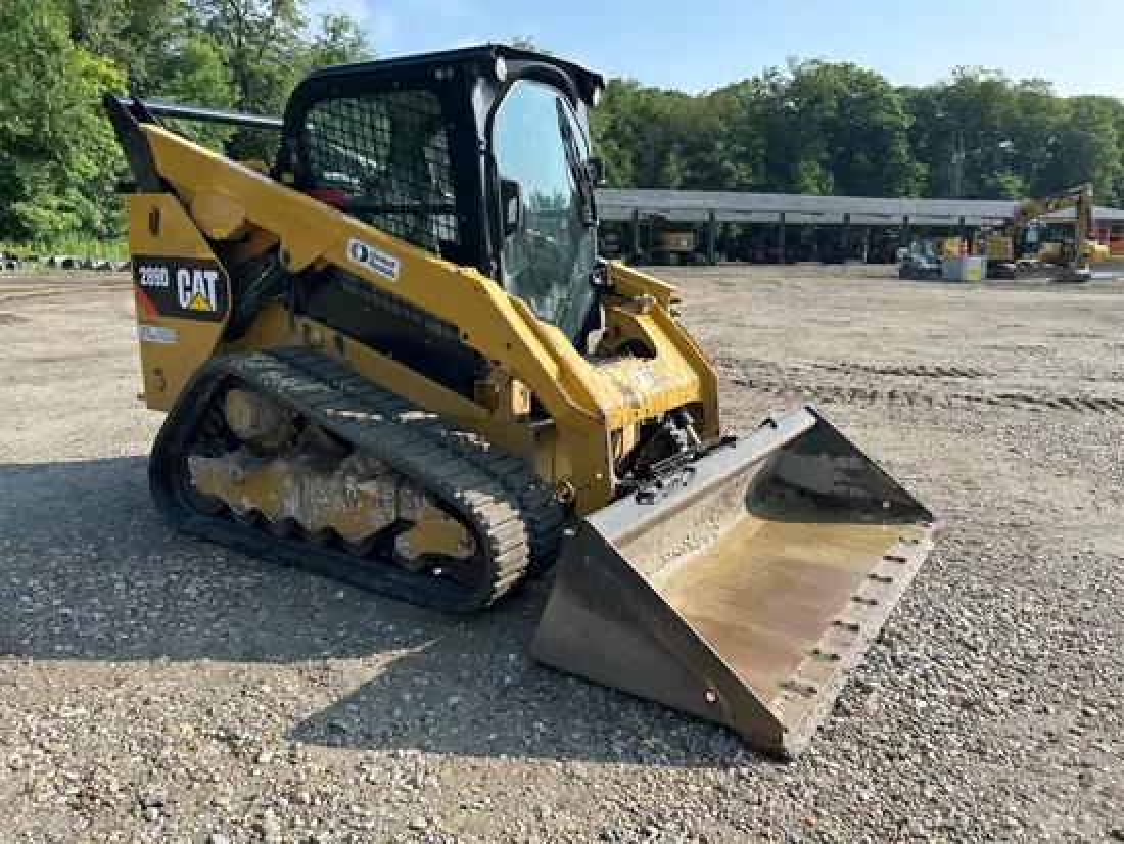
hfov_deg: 67.3
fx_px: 845
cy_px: 422
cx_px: 562
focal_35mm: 26
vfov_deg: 53.1
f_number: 1.5
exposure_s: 1/1838
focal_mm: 5.7
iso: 50
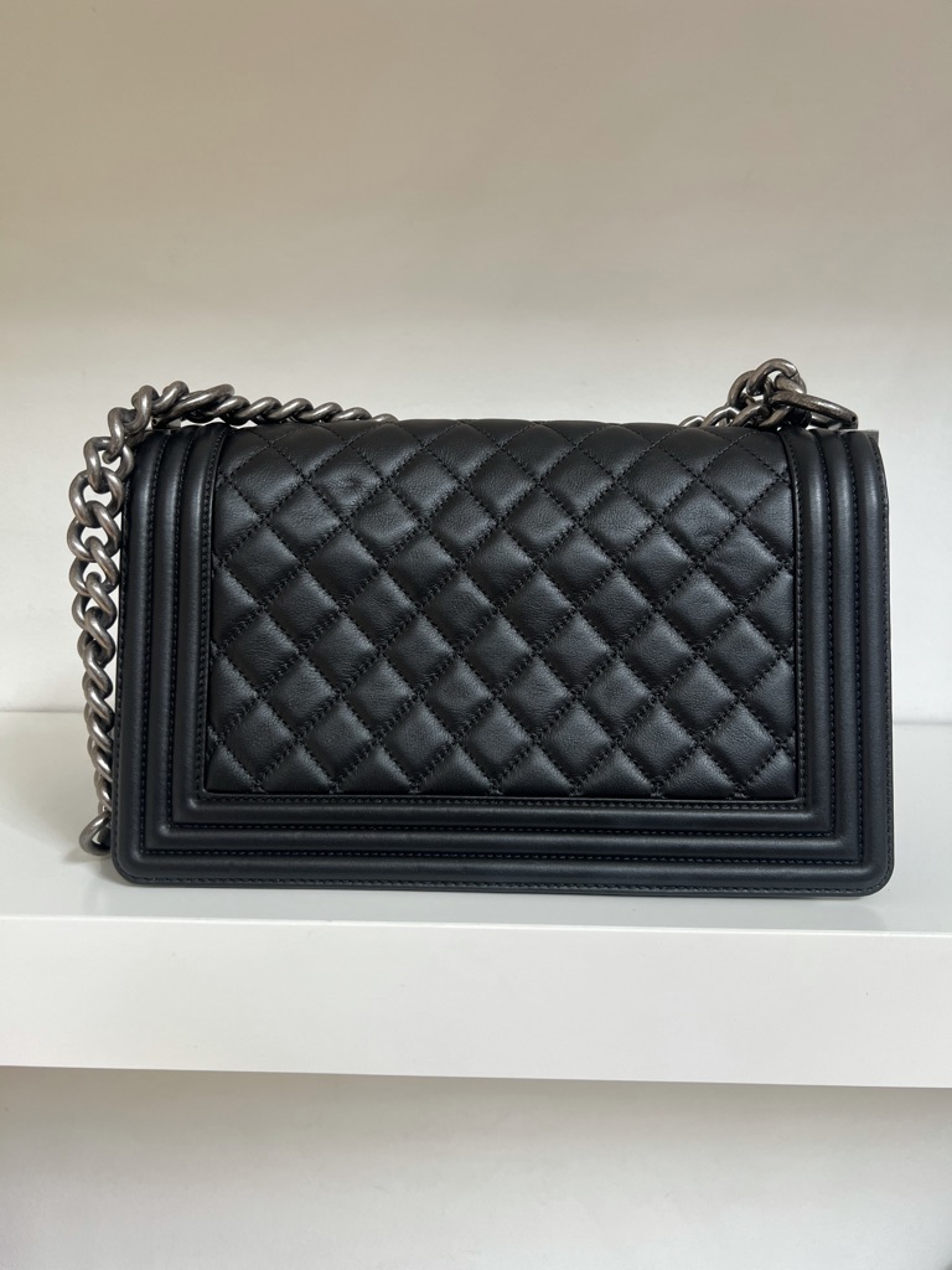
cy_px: 635
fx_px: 953
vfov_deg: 67.3
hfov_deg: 53.1
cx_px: 476
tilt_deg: -6.6
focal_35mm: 26
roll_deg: +0.3
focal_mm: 5.7
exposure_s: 1/121
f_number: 1.5
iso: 80
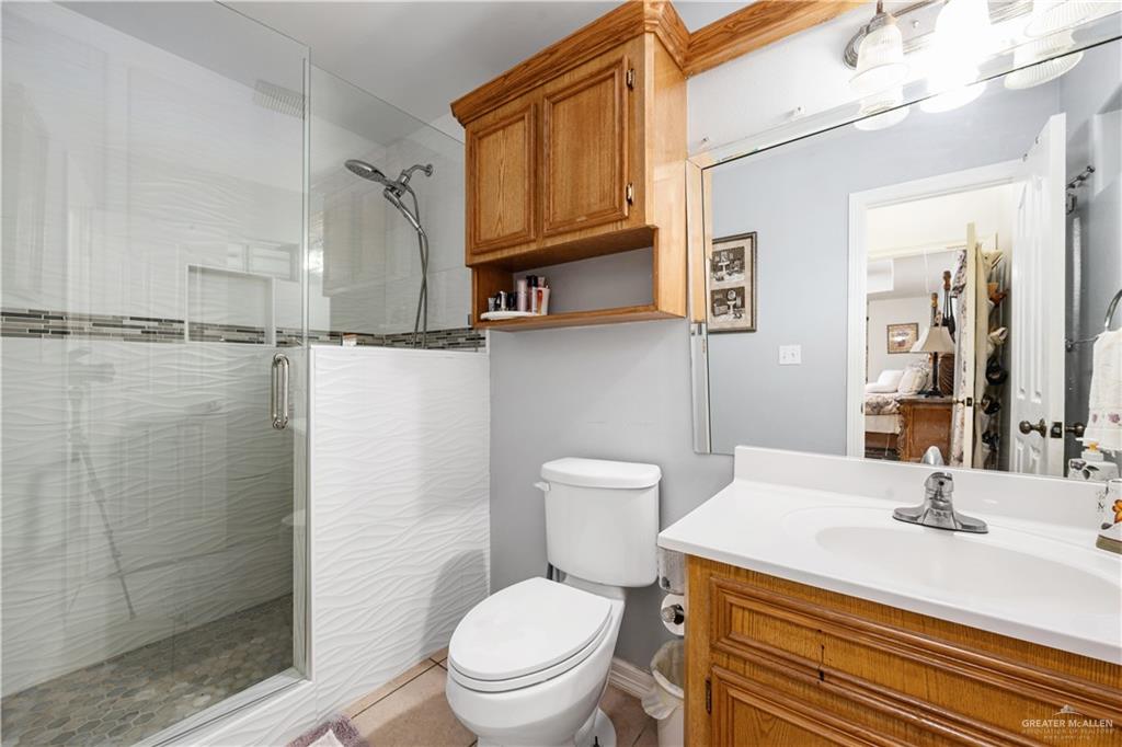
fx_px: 436
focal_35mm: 14
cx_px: 561
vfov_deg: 81.2
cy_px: 374
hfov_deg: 104.3
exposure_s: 1.6
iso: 100
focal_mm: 14
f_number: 8
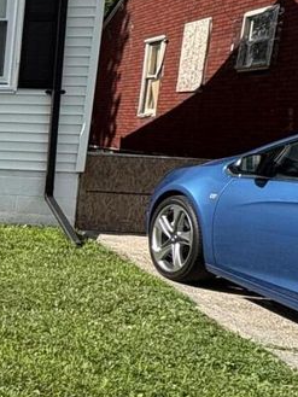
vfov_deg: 33.2
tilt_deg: -5.1
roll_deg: -0.5
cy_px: 189
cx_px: -290
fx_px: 665
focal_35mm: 58
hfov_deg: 17.9
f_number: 2.2
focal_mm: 2.22
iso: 40
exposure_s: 1/1143
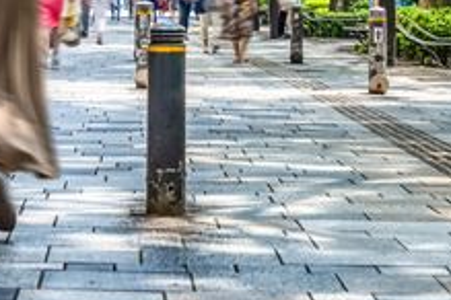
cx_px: 183
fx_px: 2192
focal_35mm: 175
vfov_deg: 7.4
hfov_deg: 11.7
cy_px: -368
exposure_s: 1/320
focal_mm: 32
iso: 100
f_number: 4
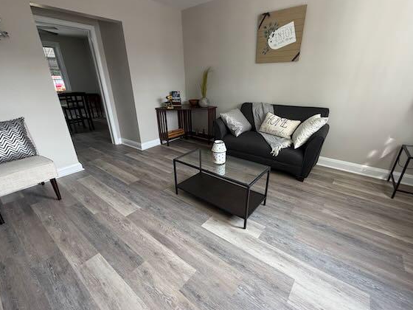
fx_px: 191
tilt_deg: -21.5
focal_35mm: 16
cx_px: 207
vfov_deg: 78.1
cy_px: 161
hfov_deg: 94.5
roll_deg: +0.3
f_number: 2.2
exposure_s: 1/121
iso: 320
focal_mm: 2.22
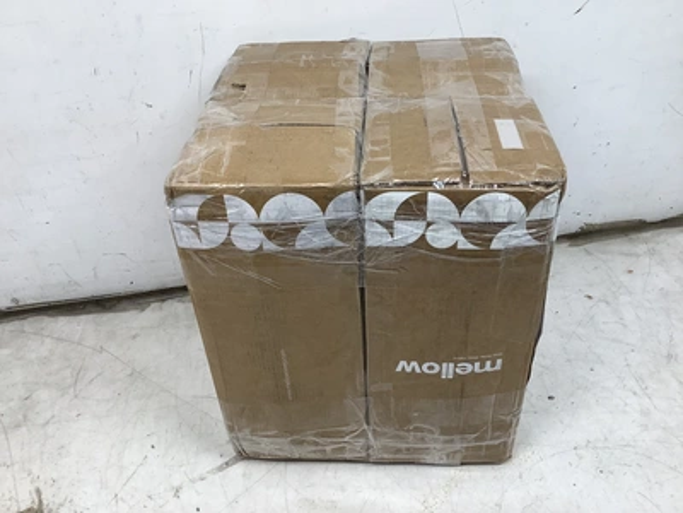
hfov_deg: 58.4
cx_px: 342
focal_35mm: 31
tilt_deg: -39.4
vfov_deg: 45.4
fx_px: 612
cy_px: 256
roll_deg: +4.3
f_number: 2.4
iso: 64
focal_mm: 3.3
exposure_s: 1/120
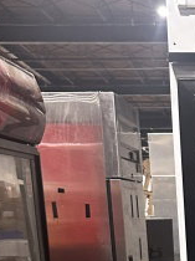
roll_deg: +0.2
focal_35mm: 93
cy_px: 382
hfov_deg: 14.8
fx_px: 700
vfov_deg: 18.8
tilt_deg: -14.2
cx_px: 283
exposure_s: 1/60
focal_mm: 6.86
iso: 400
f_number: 1.78
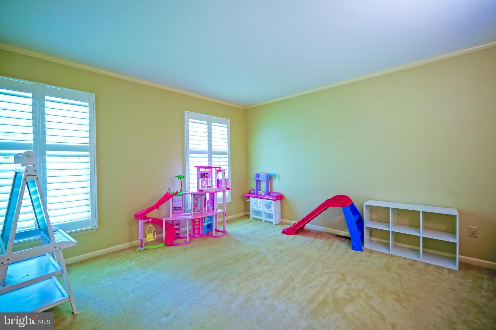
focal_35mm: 15
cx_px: 248
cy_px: 165
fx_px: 207
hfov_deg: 100.4
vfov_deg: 77.3
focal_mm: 10
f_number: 2.8
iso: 800
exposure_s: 1/30
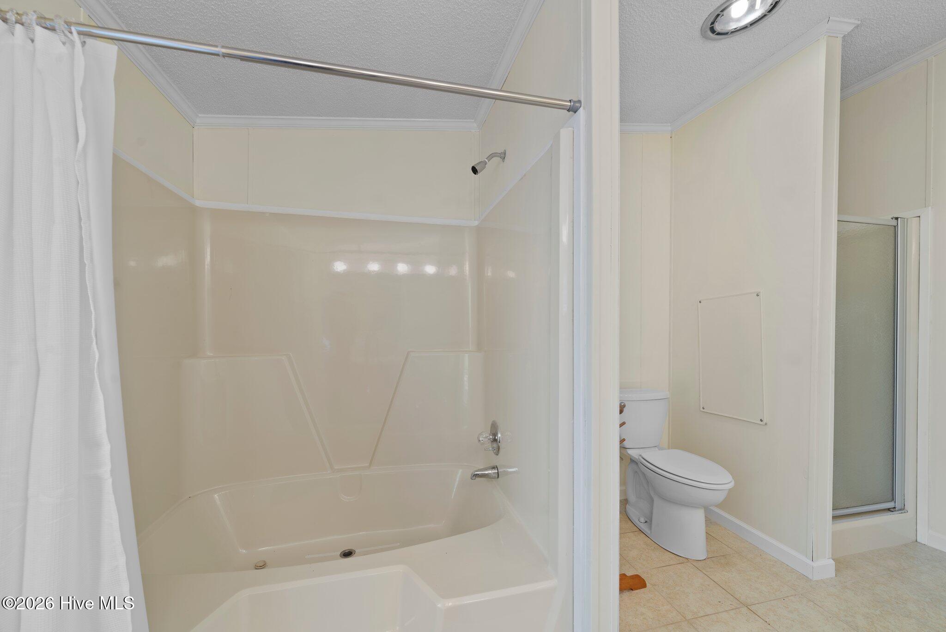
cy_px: 316
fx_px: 368
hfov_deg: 104.2
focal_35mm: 14
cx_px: 473
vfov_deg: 81.3
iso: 100
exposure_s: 1/2.5
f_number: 8
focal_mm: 14
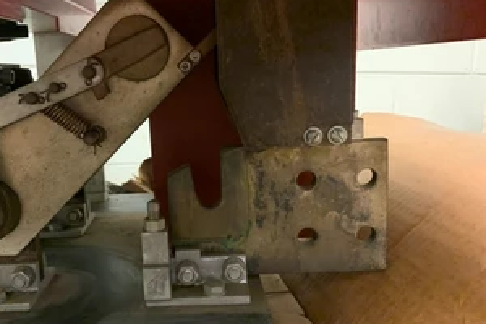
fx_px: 486
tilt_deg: -8.1
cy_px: 156
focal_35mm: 36
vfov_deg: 36.9
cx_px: 175
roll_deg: -2.3
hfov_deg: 52.4
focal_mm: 4.25
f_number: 1.8
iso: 640
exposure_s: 1/30
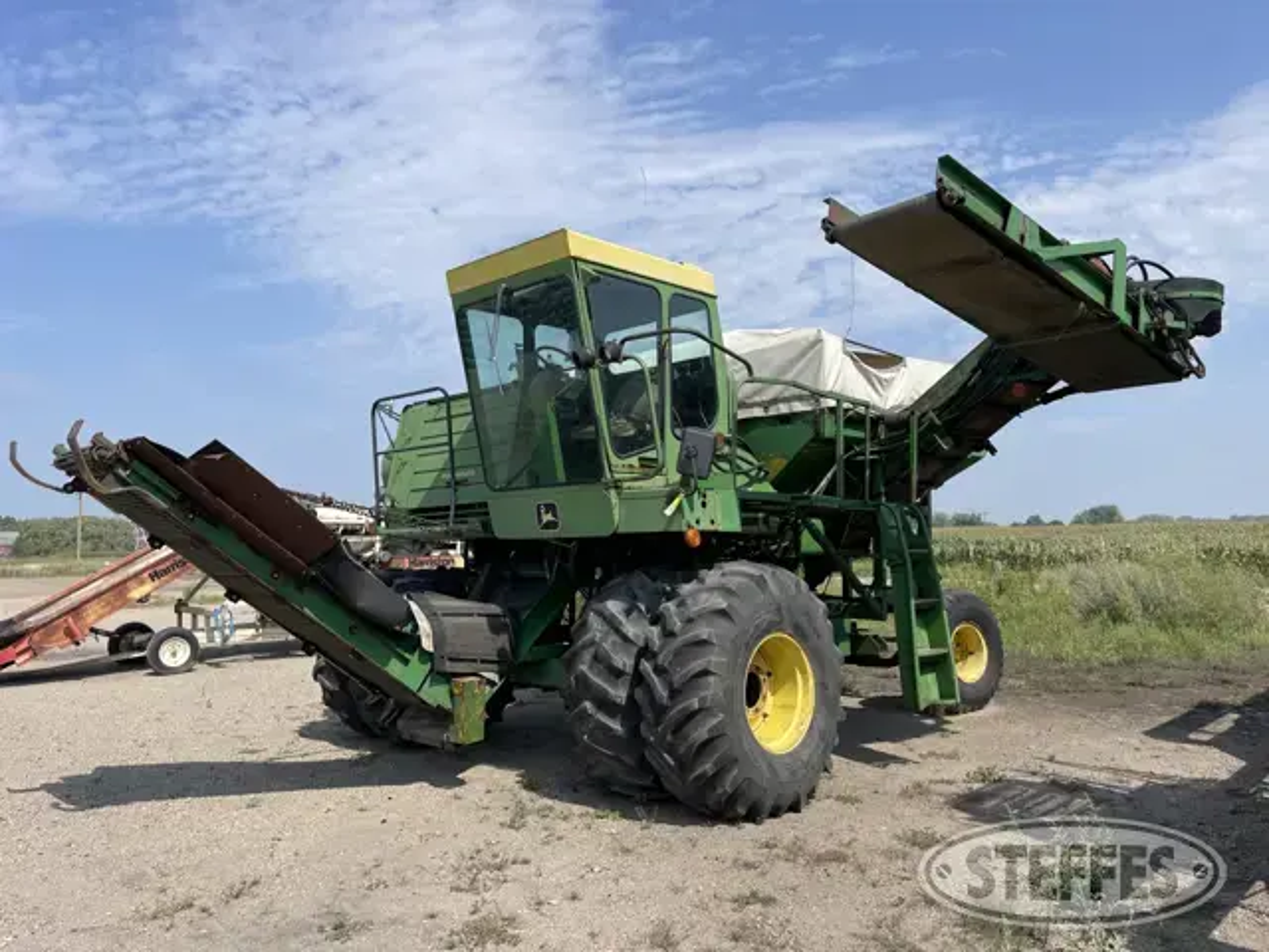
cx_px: 634
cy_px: 476
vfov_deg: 53.1
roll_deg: +2.4
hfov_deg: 67.3
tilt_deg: +8.1
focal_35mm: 26
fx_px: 953
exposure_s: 1/3559
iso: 32
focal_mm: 5.1
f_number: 1.6
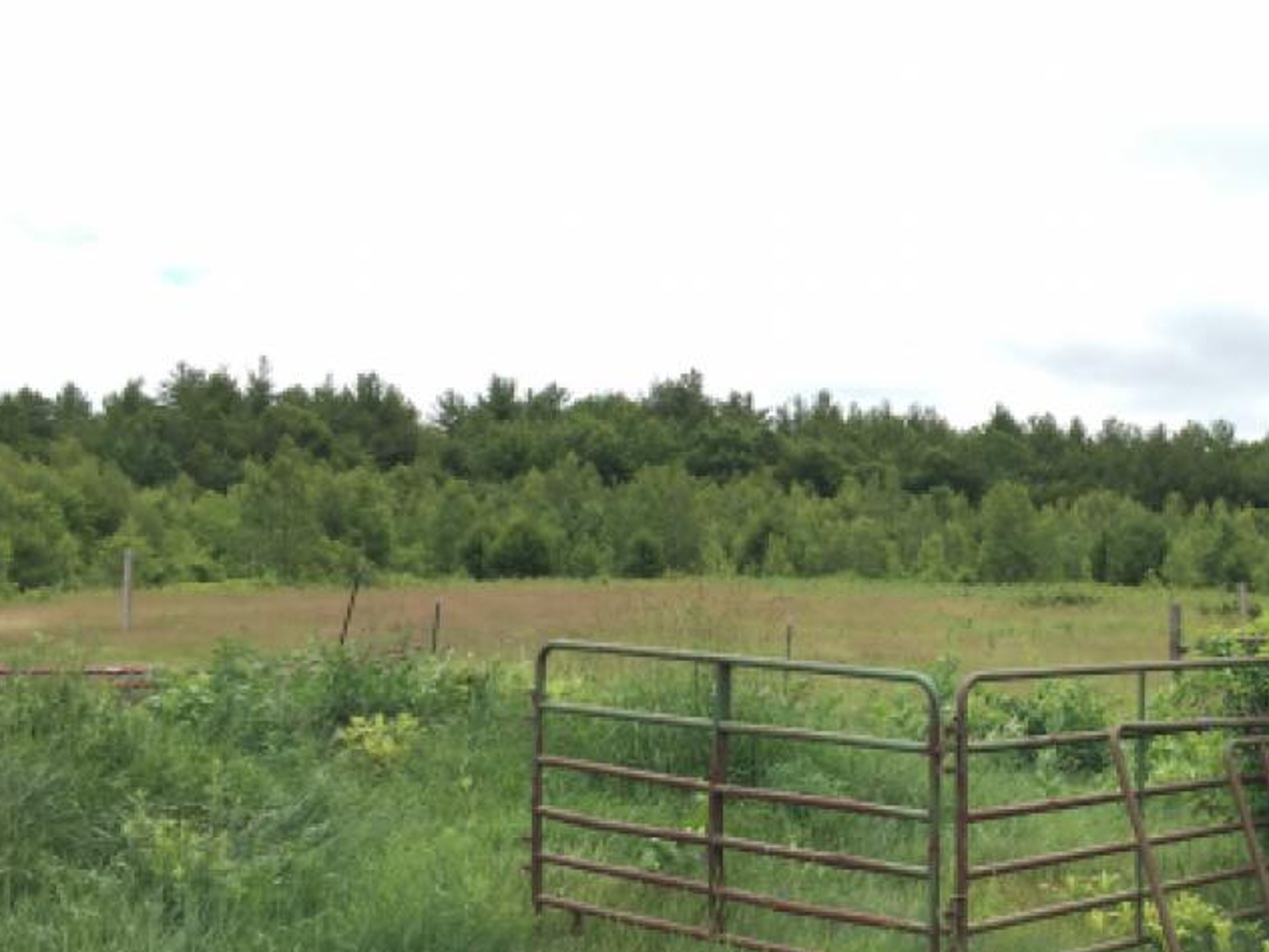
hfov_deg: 39.1
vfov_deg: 30.9
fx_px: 1723
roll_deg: -0.4
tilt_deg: +4.7
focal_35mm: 47
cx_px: 982
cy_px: 501
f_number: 2.2
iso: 32
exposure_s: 1/791
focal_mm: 4.15
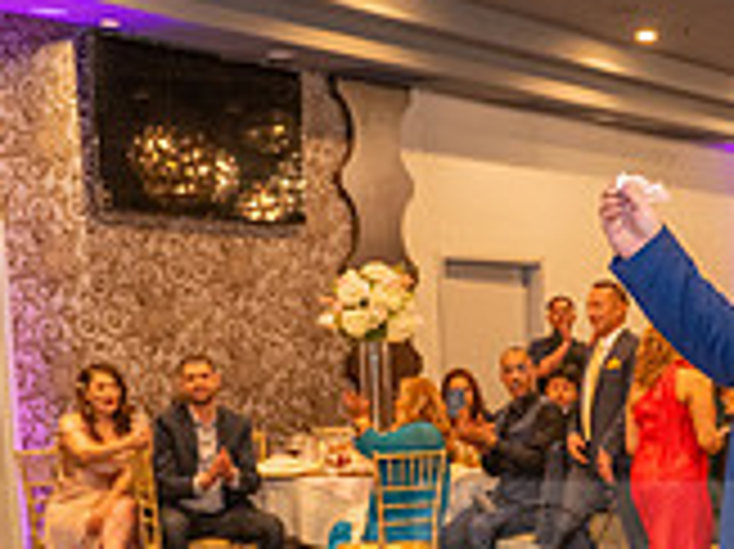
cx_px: 806
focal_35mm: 82
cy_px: 587
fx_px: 1737
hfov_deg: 22.5
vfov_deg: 17.4
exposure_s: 1/200
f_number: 2.8
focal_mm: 24
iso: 2500
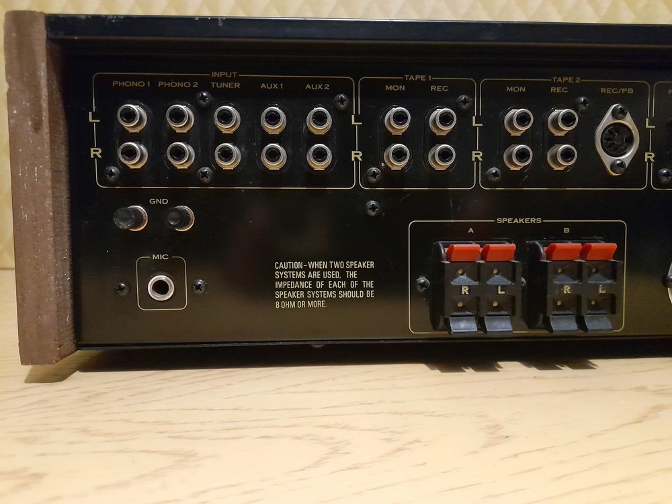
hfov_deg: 69.4
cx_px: 336
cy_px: 252
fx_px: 485
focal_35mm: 25
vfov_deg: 54.9
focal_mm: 4.6
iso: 1000
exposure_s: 1/10
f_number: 2
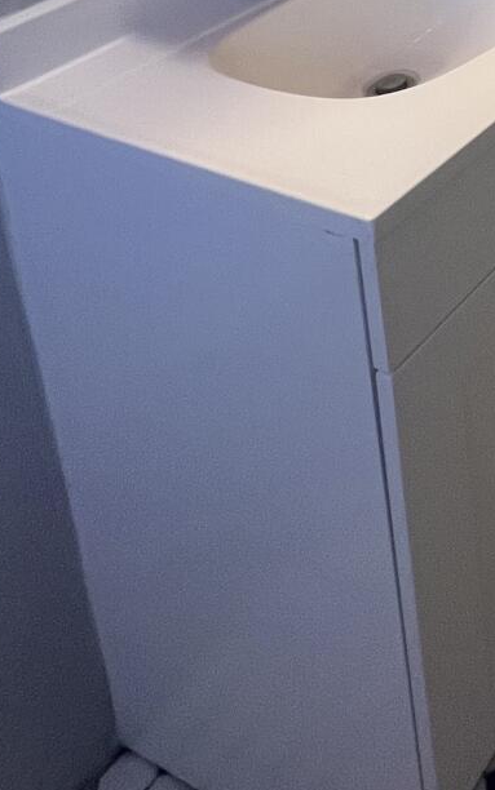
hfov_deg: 20.8
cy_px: -265
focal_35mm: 45
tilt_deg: -13.7
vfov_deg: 32.1
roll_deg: -0.4
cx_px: 867
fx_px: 970
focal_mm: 1.57
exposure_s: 1/60
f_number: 1.8
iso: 200
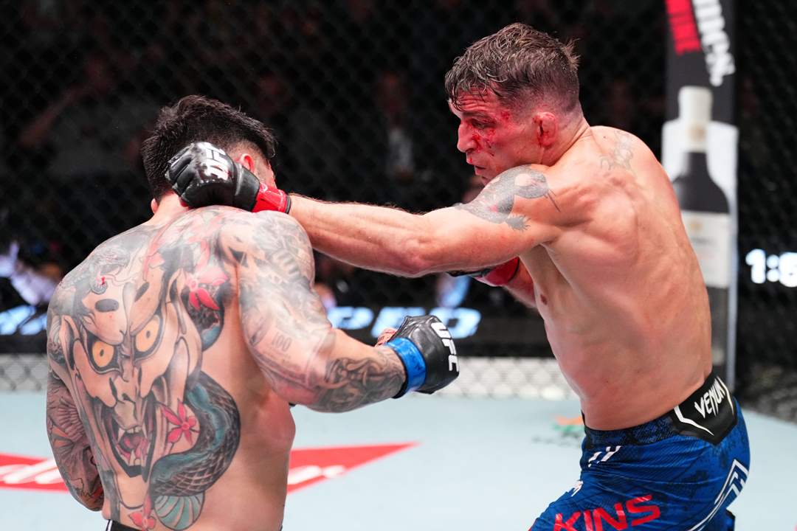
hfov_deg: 23.4
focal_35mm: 87
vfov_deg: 15.7
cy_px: 266
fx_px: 1926
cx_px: 398
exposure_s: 1/1250
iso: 5000
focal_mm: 87
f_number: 2.8
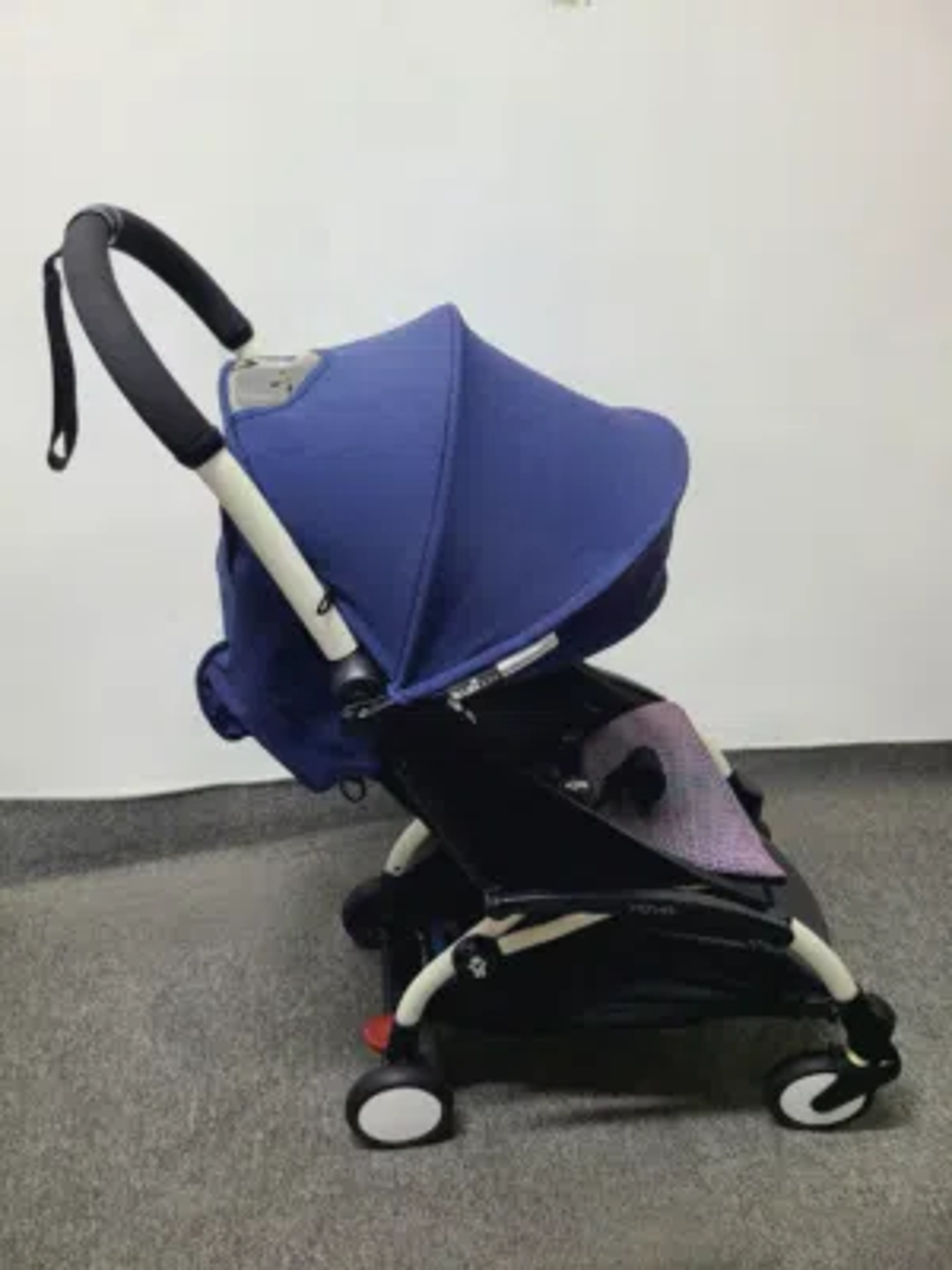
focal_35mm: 26
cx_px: 476
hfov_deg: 53.1
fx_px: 953
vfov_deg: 67.3
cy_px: 635
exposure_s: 1/50
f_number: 1.8
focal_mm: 5.4
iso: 200
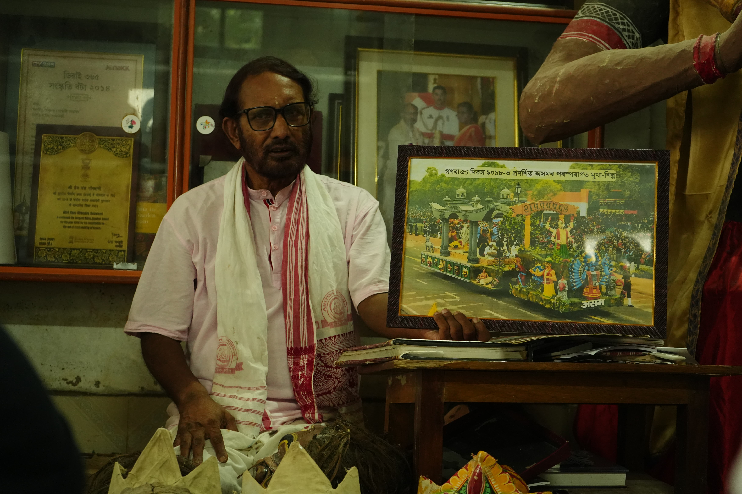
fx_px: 1134
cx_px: 371
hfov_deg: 36.2
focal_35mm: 55
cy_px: 247
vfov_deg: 24.6
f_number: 5.6
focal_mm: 55
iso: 4000
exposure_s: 1/60
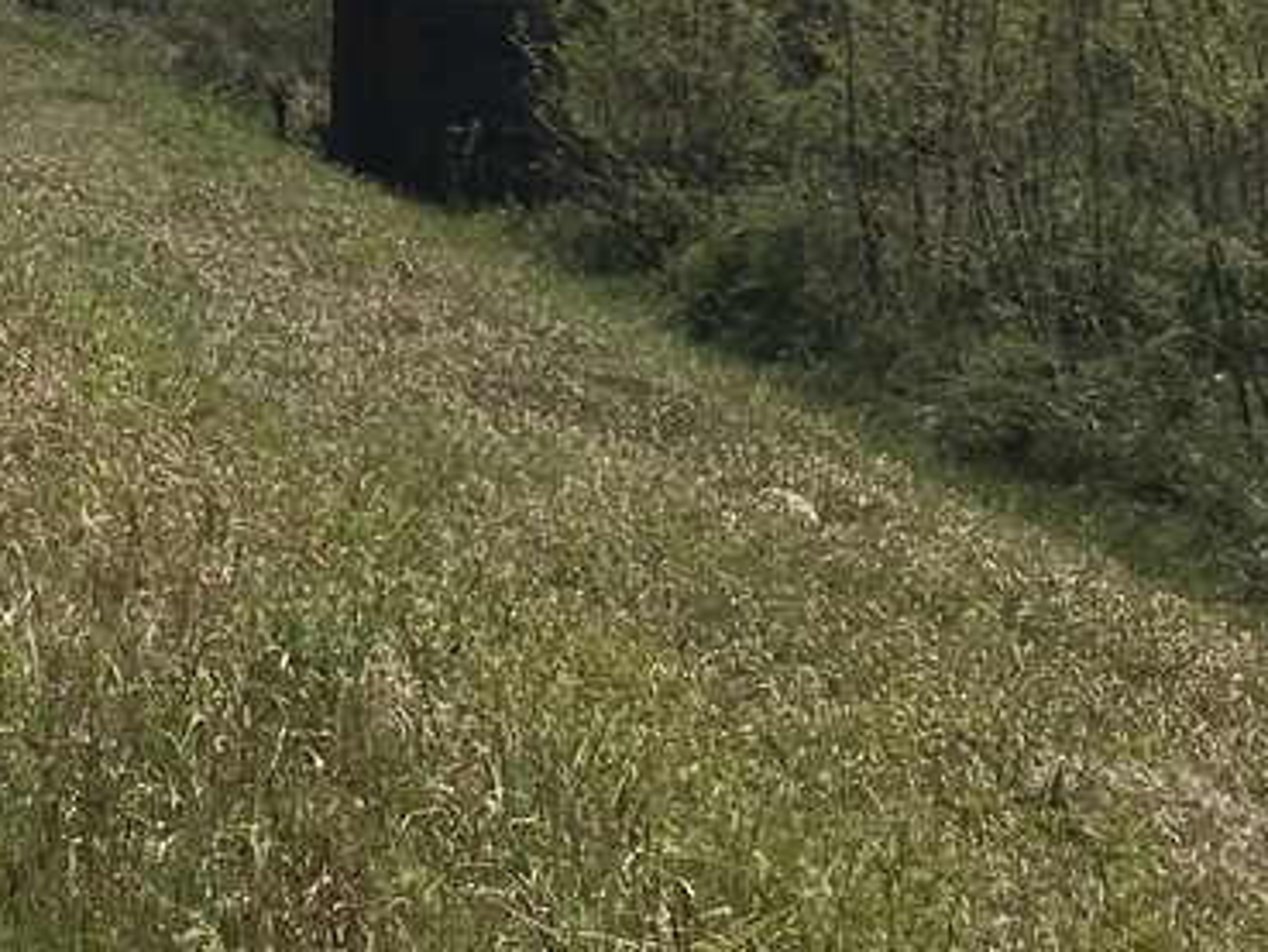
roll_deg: +0.8
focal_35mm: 91
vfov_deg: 15.1
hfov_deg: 19.3
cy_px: -471
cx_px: -543
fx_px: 3334
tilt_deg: +3.6
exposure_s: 1/4566
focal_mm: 3.99
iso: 20
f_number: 1.8
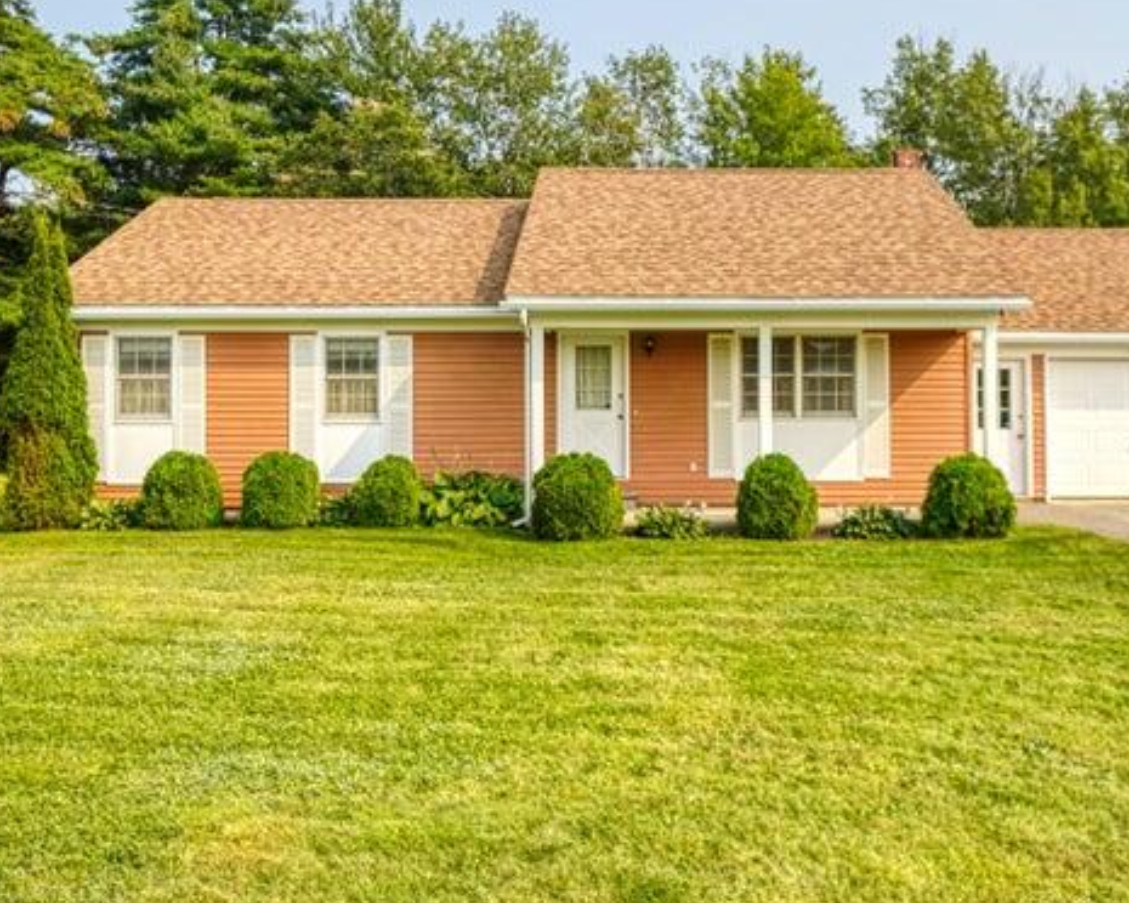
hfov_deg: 55.2
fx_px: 1069
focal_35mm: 32
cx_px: 688
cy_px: 371
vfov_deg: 45.6
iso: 100
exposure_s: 1/1000
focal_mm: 15
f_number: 4
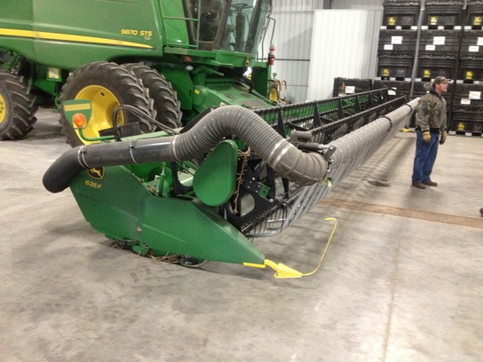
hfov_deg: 52.6
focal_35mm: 35
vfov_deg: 40.7
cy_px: 181
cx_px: 242
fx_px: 488
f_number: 2.4
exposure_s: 1/15
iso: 500
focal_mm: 4.28
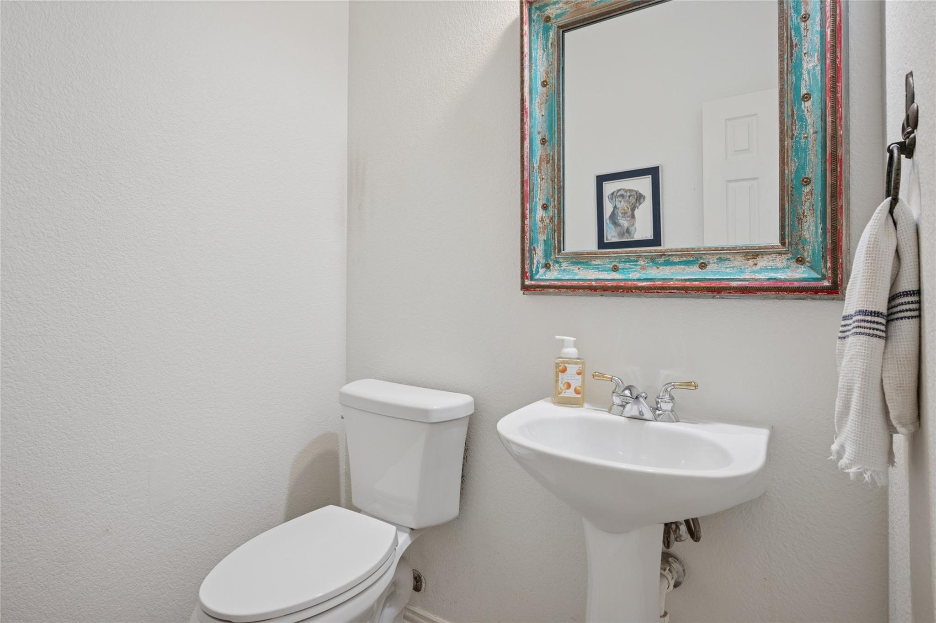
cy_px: 312
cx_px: 468
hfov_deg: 88.5
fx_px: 481
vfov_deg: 65.9
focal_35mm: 18
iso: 250
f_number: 8
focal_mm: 18.5
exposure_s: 1/3
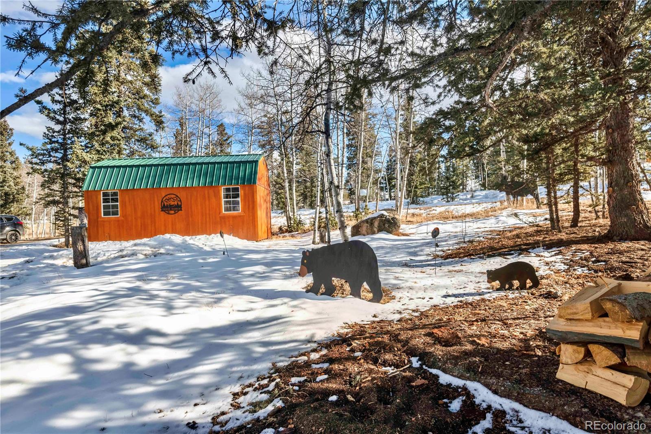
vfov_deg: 59.5
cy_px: 217
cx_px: 326
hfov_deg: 81.2
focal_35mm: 21
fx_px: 380
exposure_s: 1/800
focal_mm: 21
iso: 100
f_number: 8
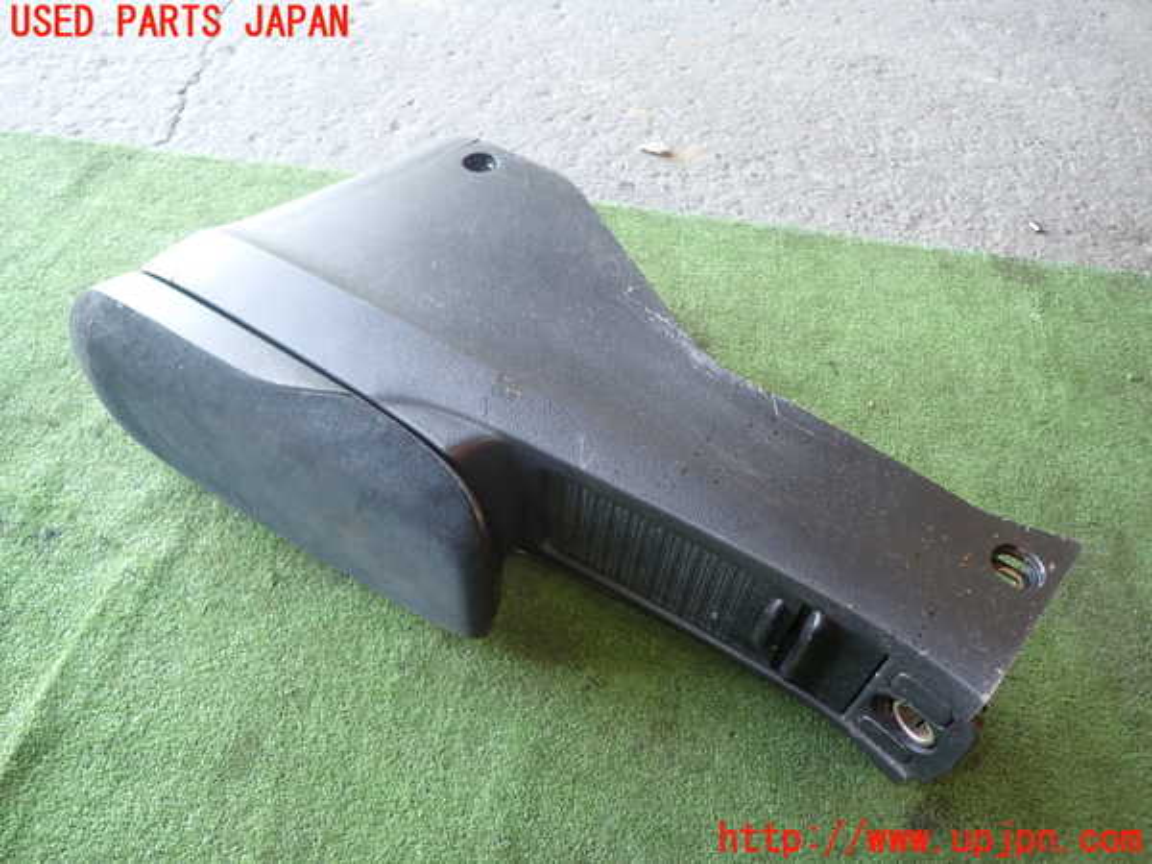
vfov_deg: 54.9
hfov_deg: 69.4
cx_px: 576
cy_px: 432
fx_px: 832
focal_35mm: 25
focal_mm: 4.5
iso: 200
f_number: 2
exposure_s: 1/40
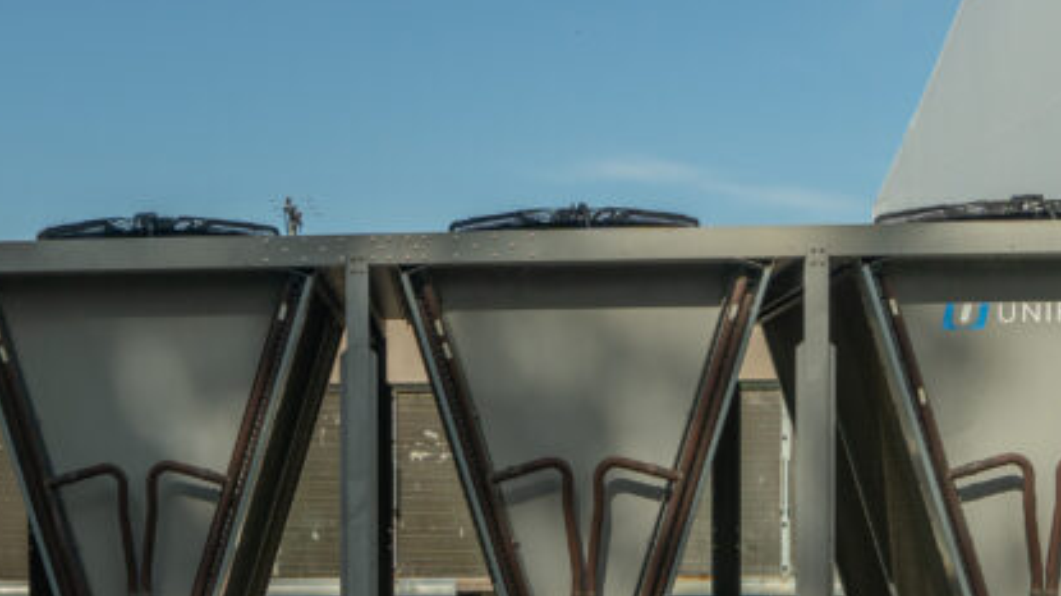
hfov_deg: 27.8
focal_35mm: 75
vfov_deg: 15.8
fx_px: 2109
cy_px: 577
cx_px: 248
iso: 160
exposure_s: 1/400
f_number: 4.5
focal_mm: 29
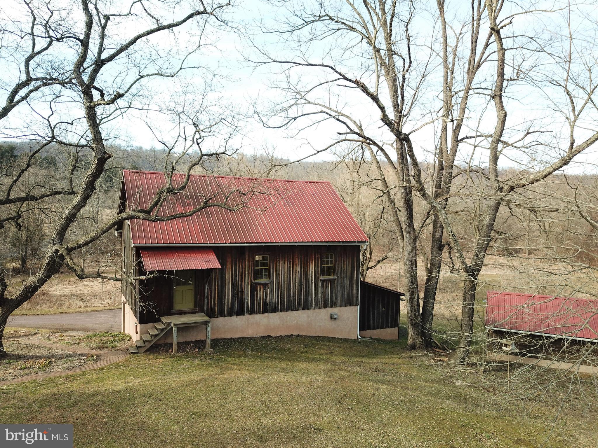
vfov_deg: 53.1
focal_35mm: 26
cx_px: 299
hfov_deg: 67.3
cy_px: 224
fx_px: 449
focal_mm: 4.73
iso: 147
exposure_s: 1/50
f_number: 2.2
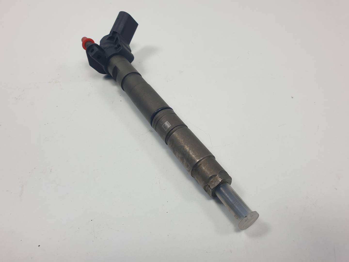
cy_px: 131
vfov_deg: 53.1
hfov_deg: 67.3
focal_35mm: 26
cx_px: 174
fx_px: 262
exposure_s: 1/282
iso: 50
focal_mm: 4.3
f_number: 2.4
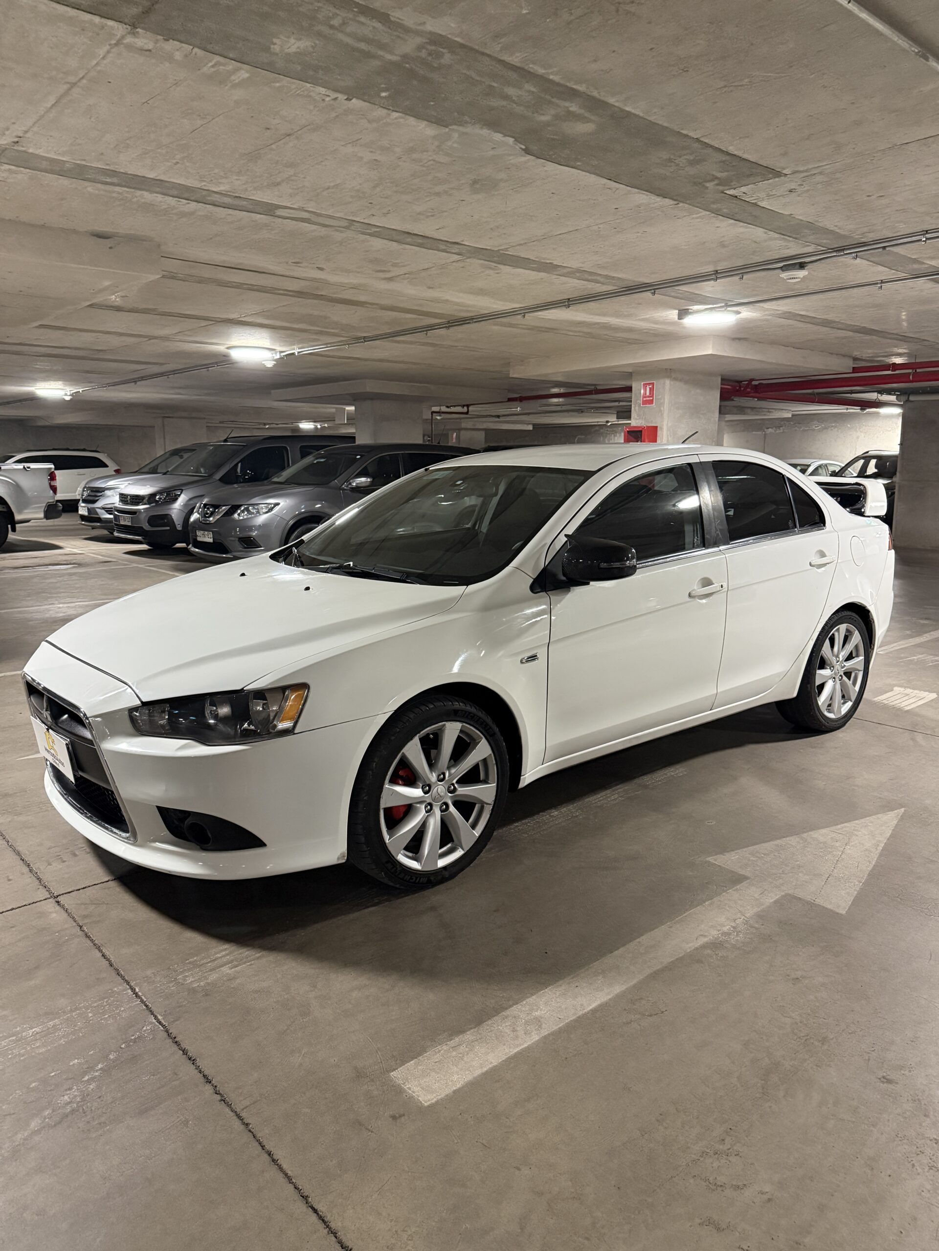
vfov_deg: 71.6
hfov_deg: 56.8
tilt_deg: -10.3
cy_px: 626
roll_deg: -0.1
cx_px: 470
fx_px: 868
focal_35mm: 24
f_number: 1.78
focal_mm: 6.76
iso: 800
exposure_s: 1/50
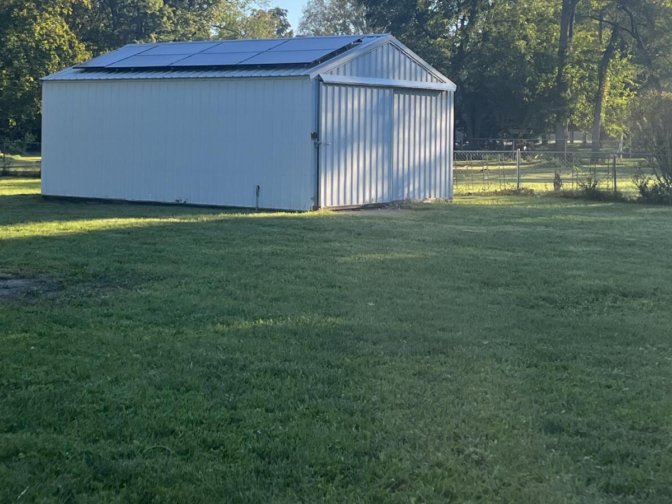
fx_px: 1262
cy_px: 123
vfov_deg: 22.4
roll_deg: +1.7
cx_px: 242
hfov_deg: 29.7
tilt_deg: +2.2
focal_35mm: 65
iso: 50
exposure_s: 1/1468
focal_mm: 5.7
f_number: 1.5
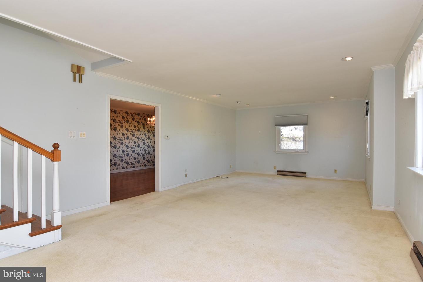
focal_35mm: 18
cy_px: 141
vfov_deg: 67.5
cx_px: 212
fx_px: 212
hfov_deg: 90.0
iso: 400
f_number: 8
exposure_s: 1/40
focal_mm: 12
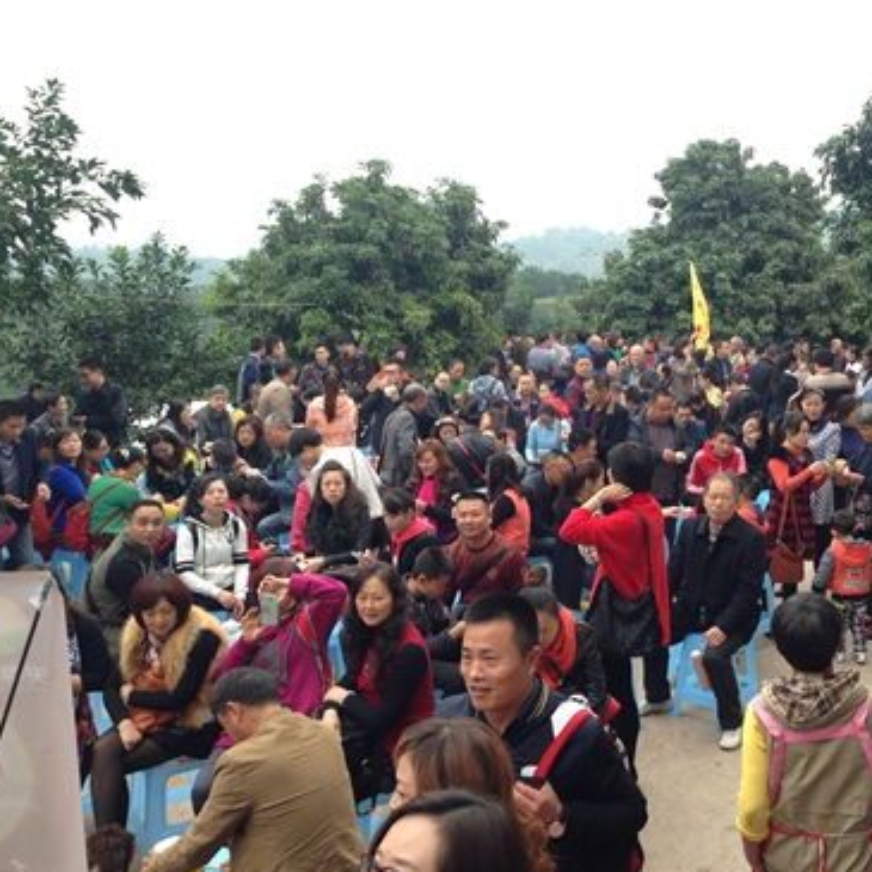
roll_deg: -0.6
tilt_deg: -9.3
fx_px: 1140
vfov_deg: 41.9
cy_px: 438
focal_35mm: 40
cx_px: 564
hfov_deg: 41.4
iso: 50
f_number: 2.4
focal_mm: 4.12
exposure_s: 1/226
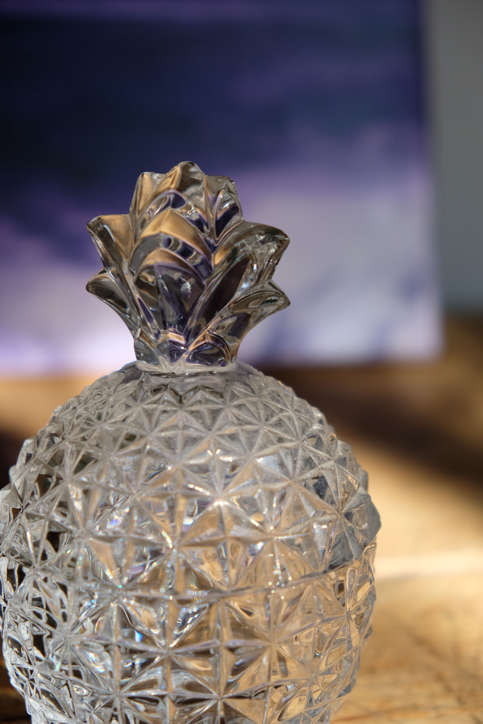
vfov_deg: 24.5
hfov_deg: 16.5
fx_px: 1670
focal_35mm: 83
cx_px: 242
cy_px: 362
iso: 400
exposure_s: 1/220
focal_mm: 55
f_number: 4
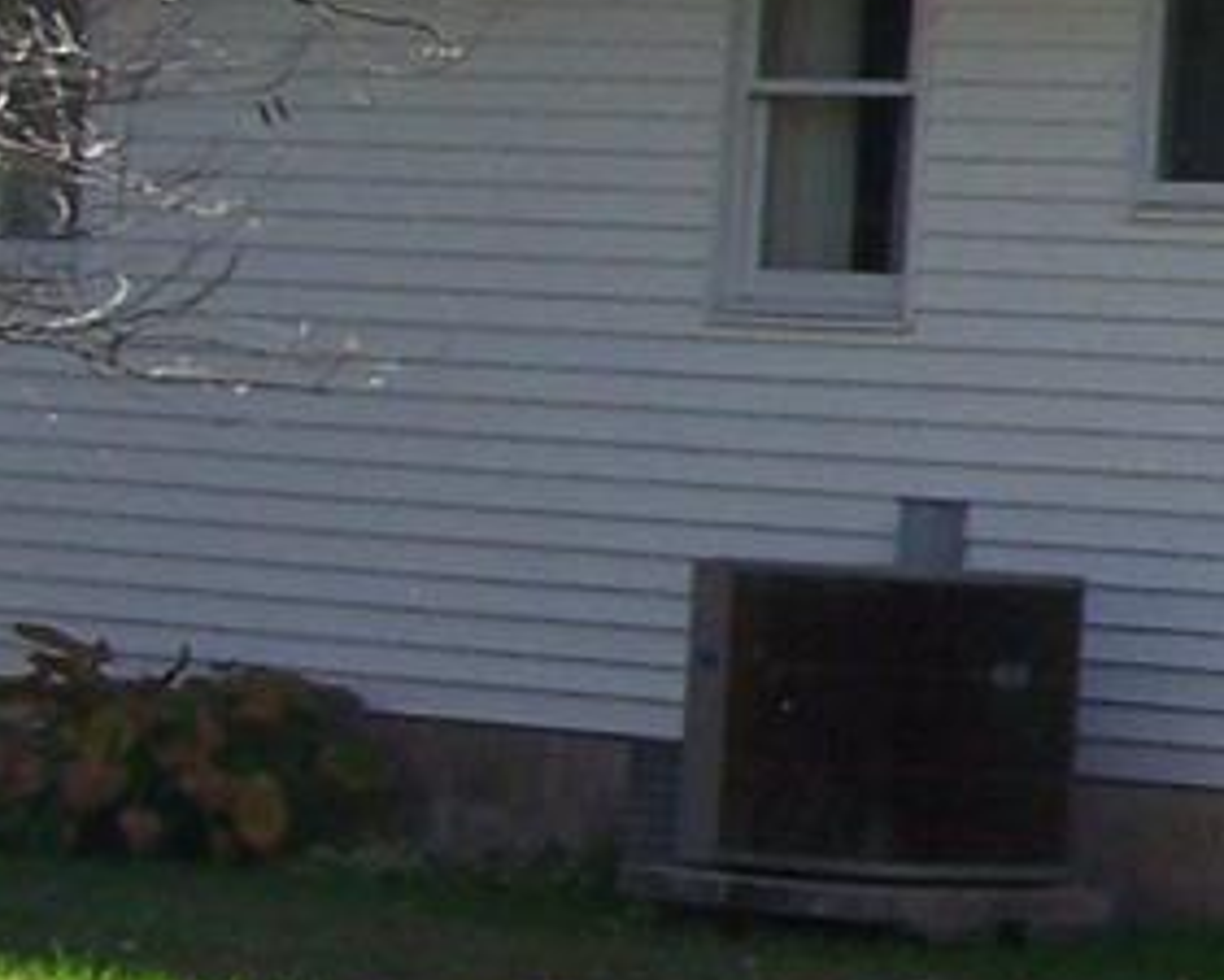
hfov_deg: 8.6
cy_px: 100
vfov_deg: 7.3
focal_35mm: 211
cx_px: 2635
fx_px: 7646
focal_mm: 6.3
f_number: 4
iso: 64
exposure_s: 1/250
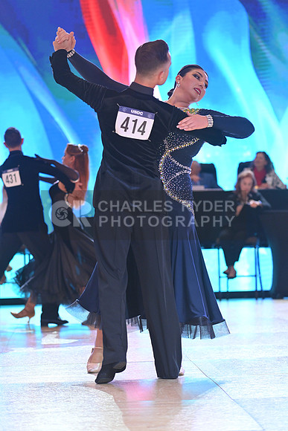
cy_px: 216
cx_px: 144
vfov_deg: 16.4
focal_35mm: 125
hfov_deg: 11.0
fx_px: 1499
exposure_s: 1/200
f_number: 4
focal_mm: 125
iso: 2000
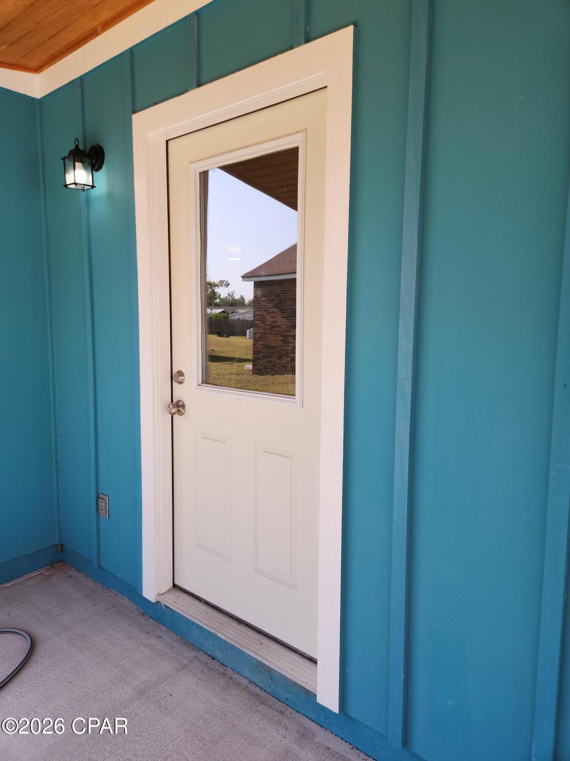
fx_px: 505
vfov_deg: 73.9
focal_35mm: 23
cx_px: 285
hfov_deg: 58.9
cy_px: 380
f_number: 1.8
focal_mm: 5.4
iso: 20
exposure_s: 1/285
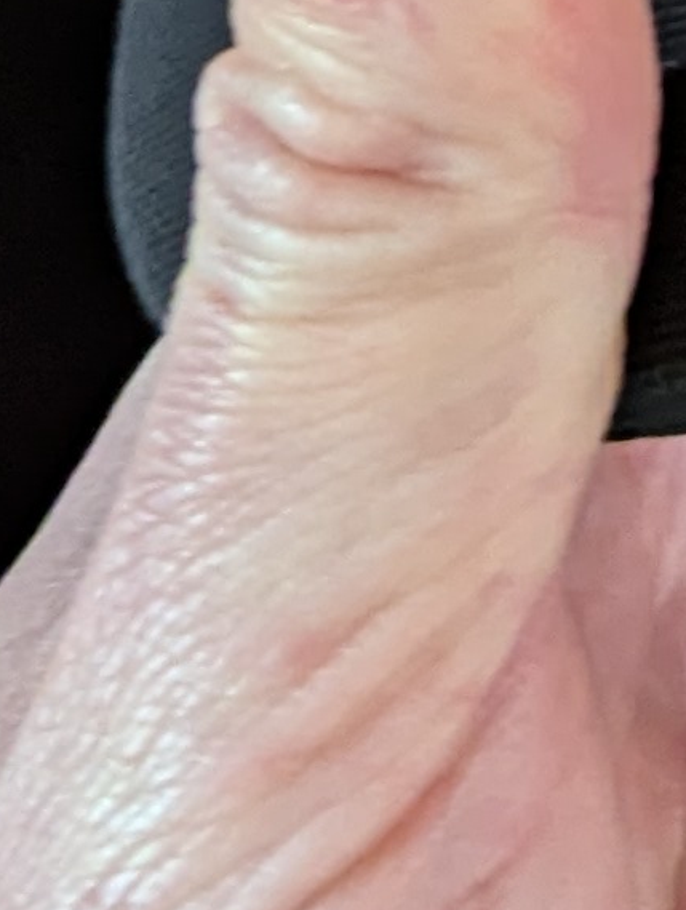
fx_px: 4530
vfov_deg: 10.5
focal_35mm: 172
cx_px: 1338
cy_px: -931
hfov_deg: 8.3
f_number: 1.85
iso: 1258
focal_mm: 6.81
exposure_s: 1/27
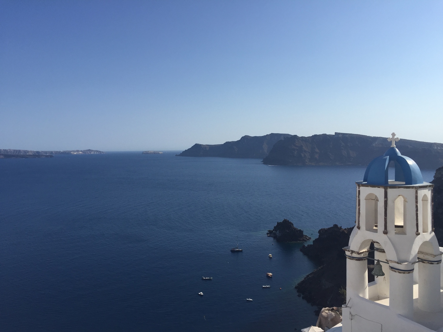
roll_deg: -0.6
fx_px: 371
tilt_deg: -2.4
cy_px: 166
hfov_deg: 61.7
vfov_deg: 48.2
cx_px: 222
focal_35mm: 29
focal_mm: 4.15
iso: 32
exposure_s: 1/3049
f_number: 2.2
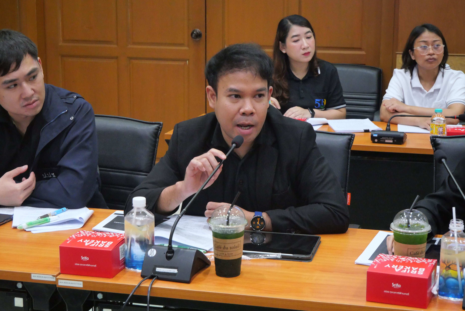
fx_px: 853
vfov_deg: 20.6
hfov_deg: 30.5
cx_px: 232
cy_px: 156
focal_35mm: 66
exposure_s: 1/60
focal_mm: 32
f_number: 5
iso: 3200
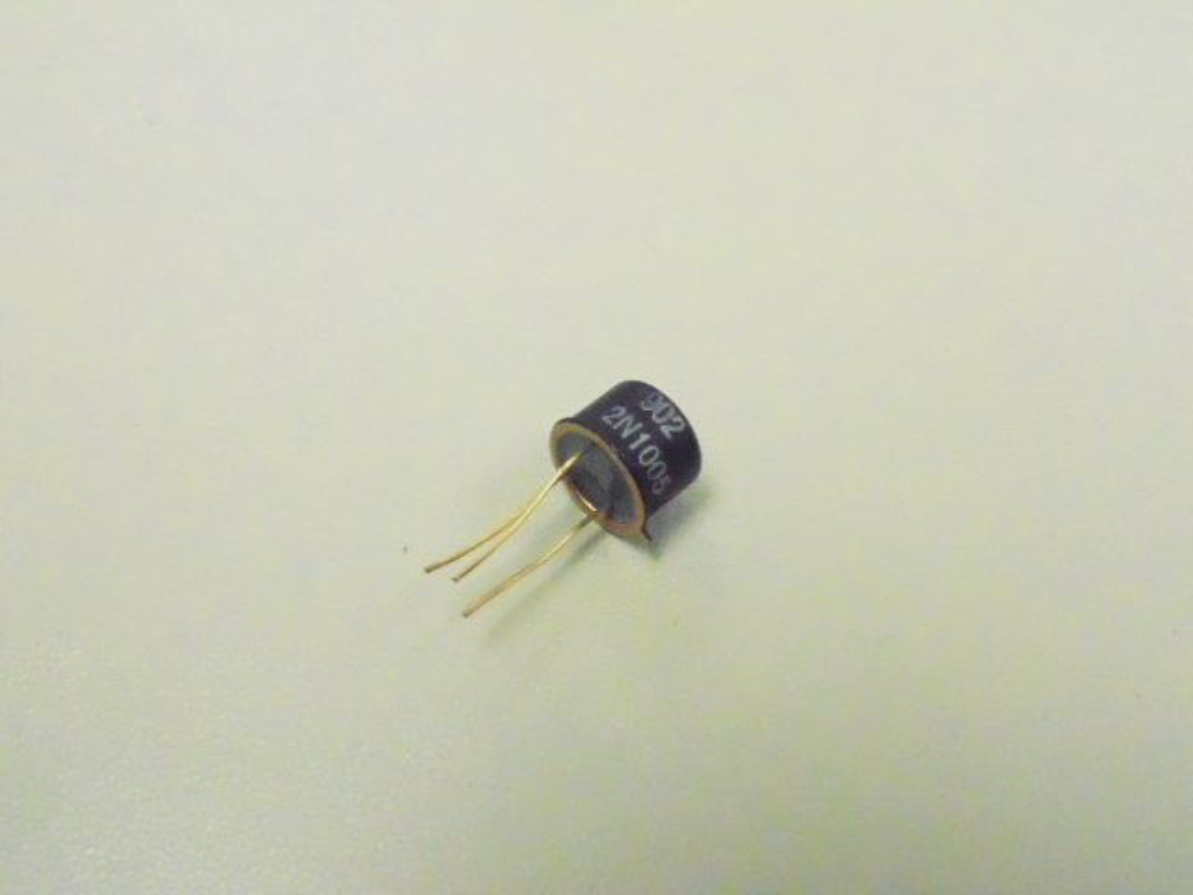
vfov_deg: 35.1
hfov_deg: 45.8
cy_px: 448
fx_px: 1413
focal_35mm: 41
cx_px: 596
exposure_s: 1/640
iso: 3200
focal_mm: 7.4
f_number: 3.6
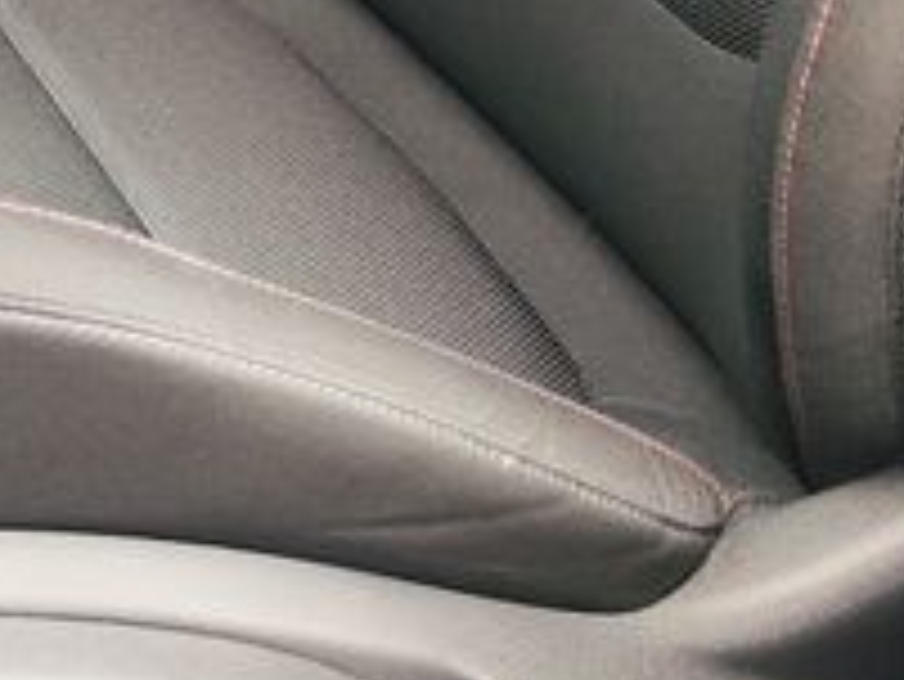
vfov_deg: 10.1
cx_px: -580
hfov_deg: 13.3
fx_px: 3580
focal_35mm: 137
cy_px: -612
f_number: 1.69
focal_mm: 7.01
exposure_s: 1/100
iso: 90
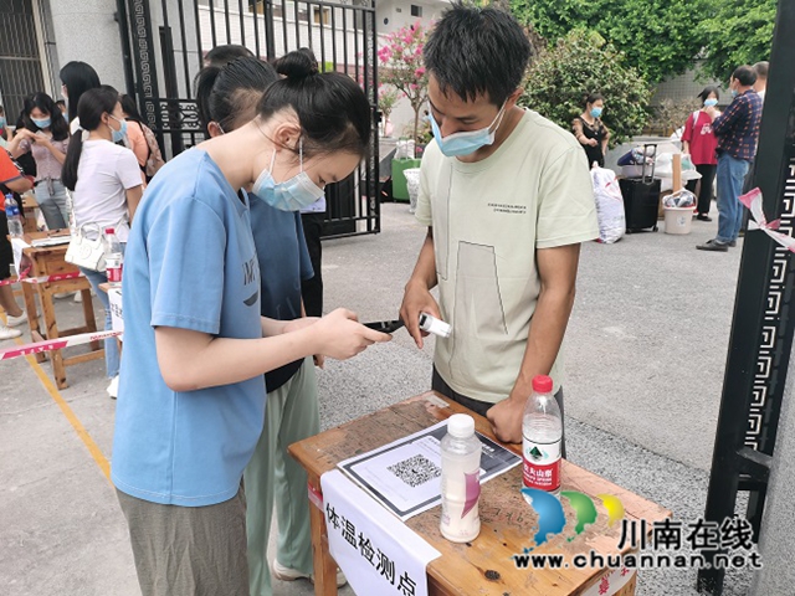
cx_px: 398
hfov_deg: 65.3
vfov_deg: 51.4
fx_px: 620
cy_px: 298
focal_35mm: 27
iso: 50
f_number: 1.8
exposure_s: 1/403
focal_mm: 5.58
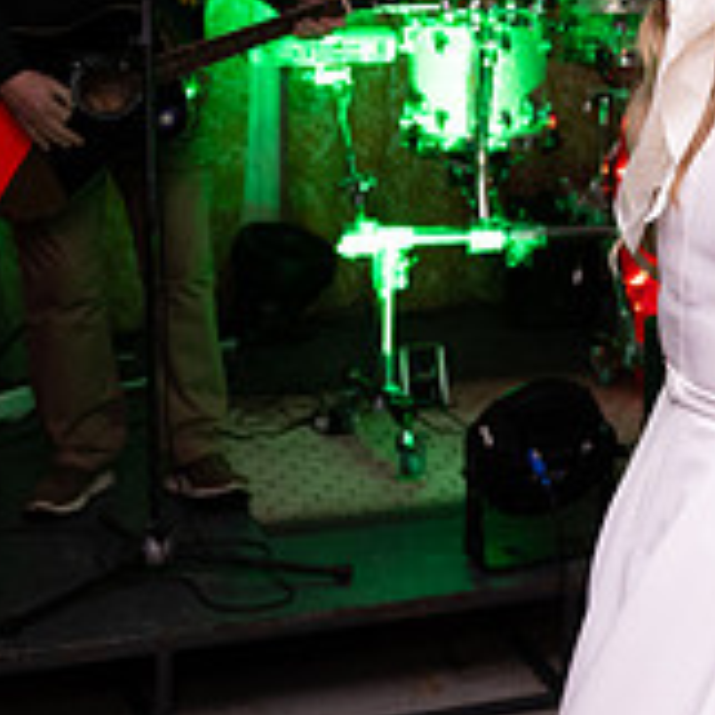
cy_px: 64
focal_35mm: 89
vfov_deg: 19.1
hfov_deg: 18.6
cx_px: 826
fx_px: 2080
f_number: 3.5
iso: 800
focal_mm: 29
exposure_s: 1/160
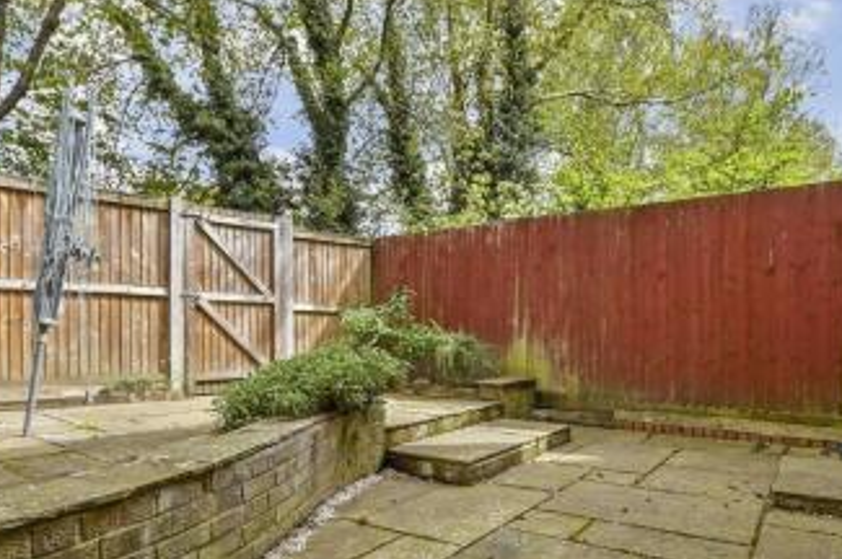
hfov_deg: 78.6
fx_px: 514
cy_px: 314
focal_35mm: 22
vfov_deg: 57.0
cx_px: 412
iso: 160
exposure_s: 1/100
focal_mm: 10
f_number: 8
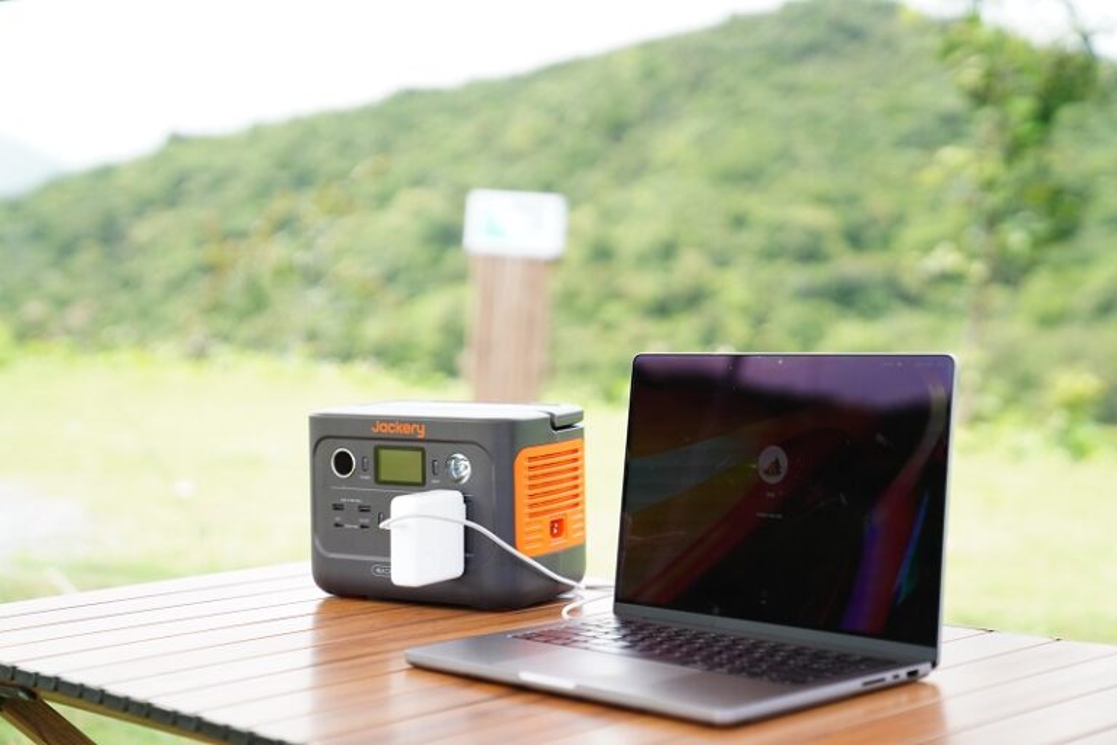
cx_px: 558
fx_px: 1893
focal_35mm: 61
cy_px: 372
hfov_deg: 32.9
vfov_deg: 22.3
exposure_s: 1/5000
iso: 1600
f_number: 2.8
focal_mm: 61
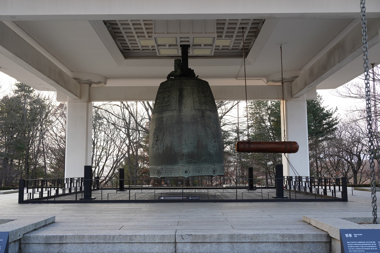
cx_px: 190
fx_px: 401
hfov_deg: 50.7
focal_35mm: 38
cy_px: 126
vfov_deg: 35.1
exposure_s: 1/100
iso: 400
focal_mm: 38
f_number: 8
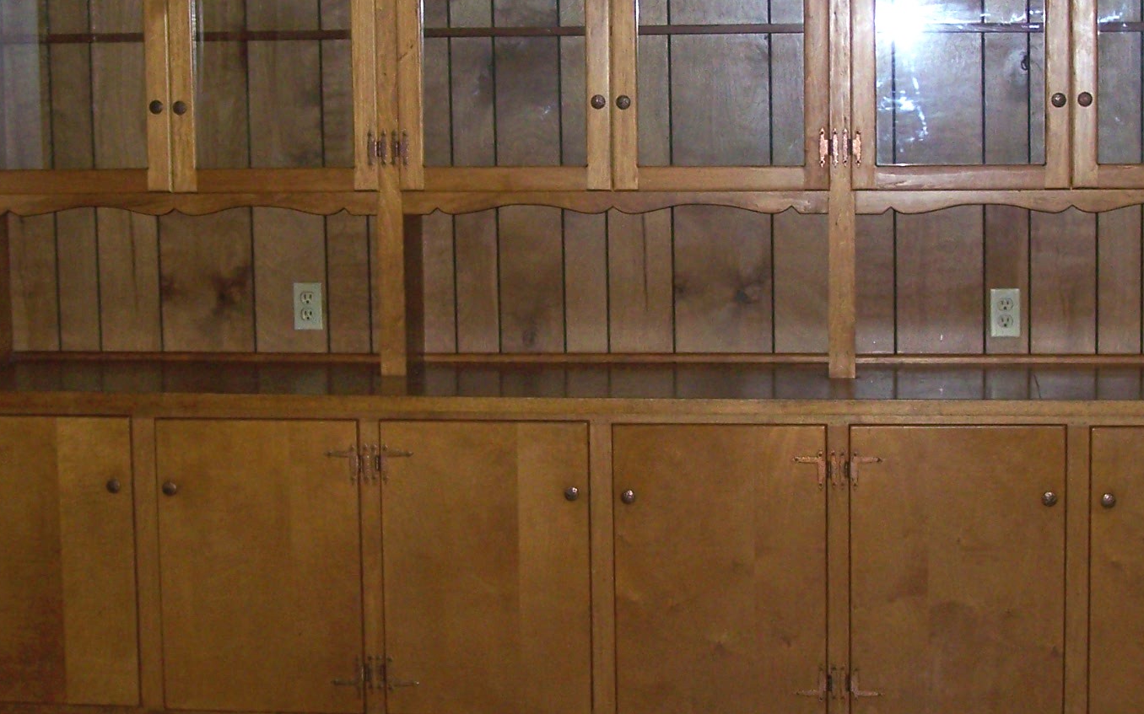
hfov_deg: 26.8
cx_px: 676
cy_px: 320
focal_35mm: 77
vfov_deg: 16.9
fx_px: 2400
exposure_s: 1/60
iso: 80
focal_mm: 6.3
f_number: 2.8
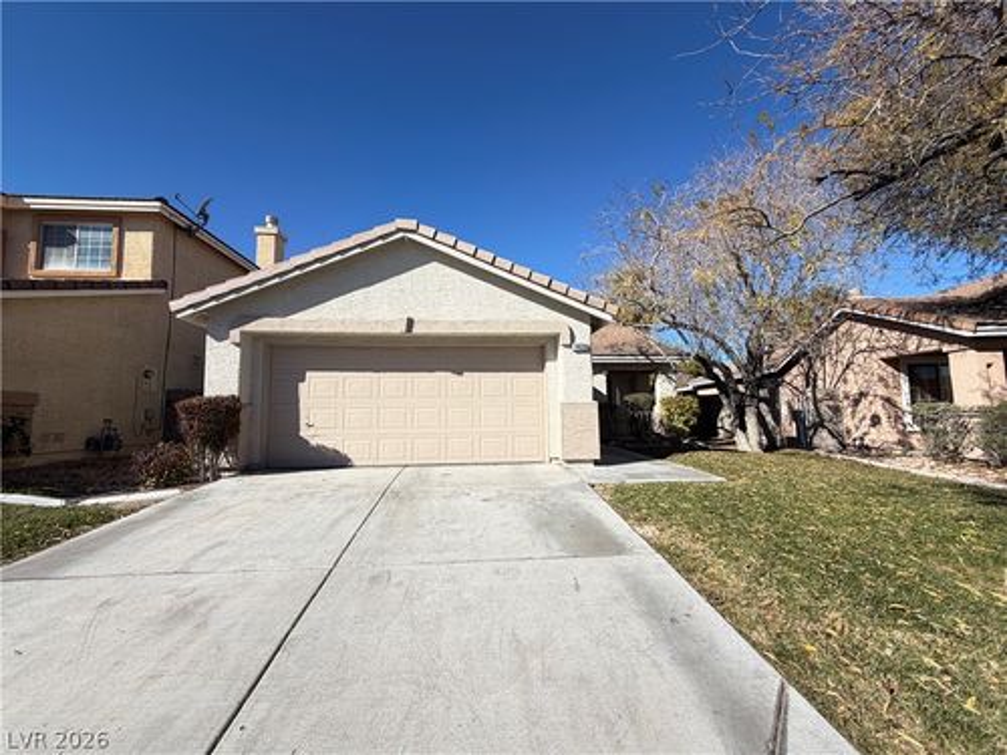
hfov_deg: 102.1
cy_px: 378
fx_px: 407
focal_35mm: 14
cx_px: 504
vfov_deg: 85.7
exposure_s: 1/1017
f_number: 2.2
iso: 20
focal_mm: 2.22
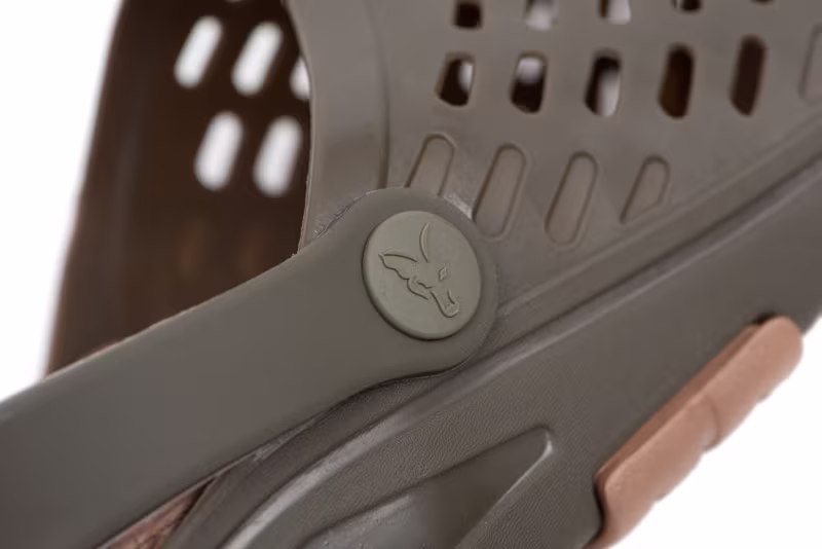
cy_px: 274
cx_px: 411
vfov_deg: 13.1
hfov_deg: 19.4
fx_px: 2398
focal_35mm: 105
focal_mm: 105
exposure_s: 1/160
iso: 200
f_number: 16
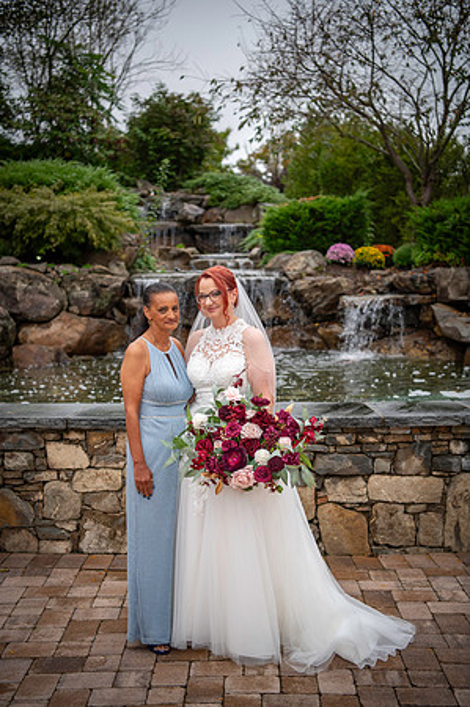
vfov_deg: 41.2
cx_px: 235
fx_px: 942
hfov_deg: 28.0
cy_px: 354
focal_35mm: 48
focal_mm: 48
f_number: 2.8
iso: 800
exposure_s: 1/1600
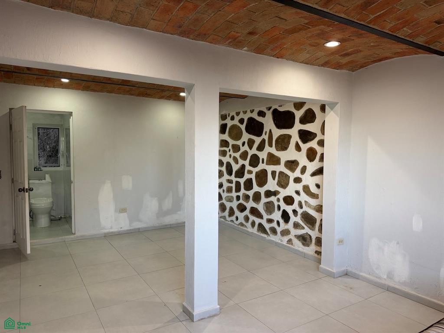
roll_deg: -0.2
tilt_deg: -2.7
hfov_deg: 71.6
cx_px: 222
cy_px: 166
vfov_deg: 56.8
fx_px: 308
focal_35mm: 24
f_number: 1.78
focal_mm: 6.76
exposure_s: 1/120
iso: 160
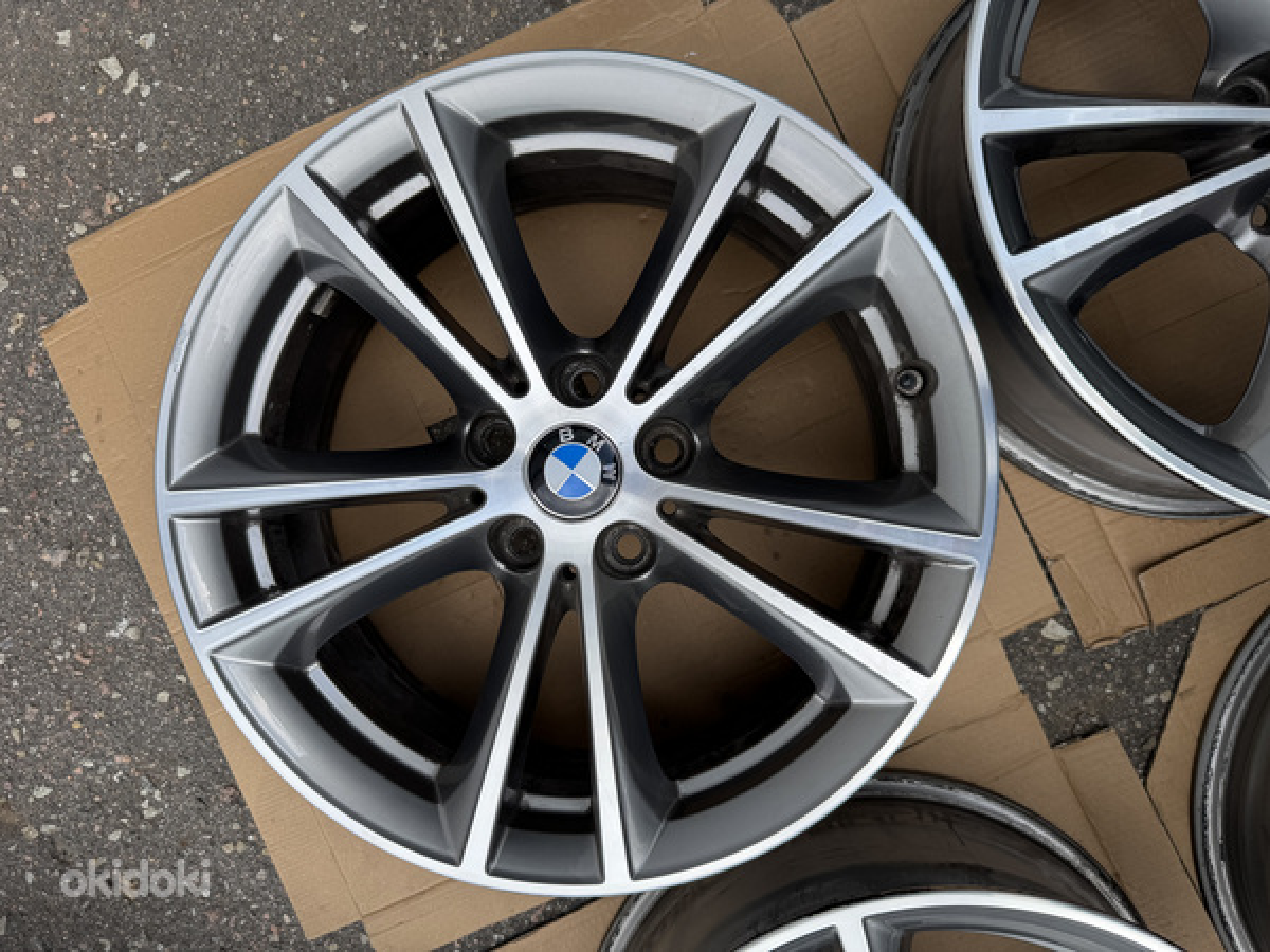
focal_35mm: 24
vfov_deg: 56.8
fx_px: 881
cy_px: 476
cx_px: 635
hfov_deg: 71.6
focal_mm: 6.76
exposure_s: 1/1395
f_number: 1.78
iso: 80
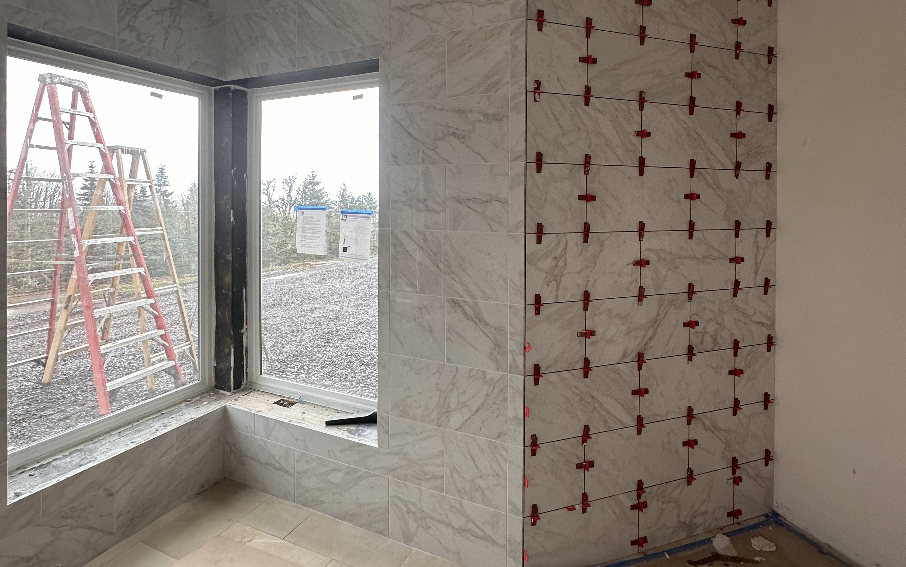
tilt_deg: -0.7
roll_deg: -0.7
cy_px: 203
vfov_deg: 58.7
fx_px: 494
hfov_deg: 85.1
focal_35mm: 20
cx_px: 449
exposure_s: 1/120
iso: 160
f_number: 2.2
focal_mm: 2.22
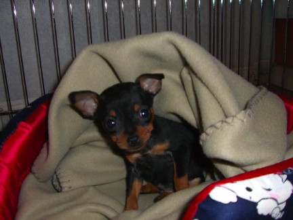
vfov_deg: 37.7
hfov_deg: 49.0
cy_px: 110
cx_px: 146
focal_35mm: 38
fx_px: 322
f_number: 2.7
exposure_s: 1/60
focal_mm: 6.2
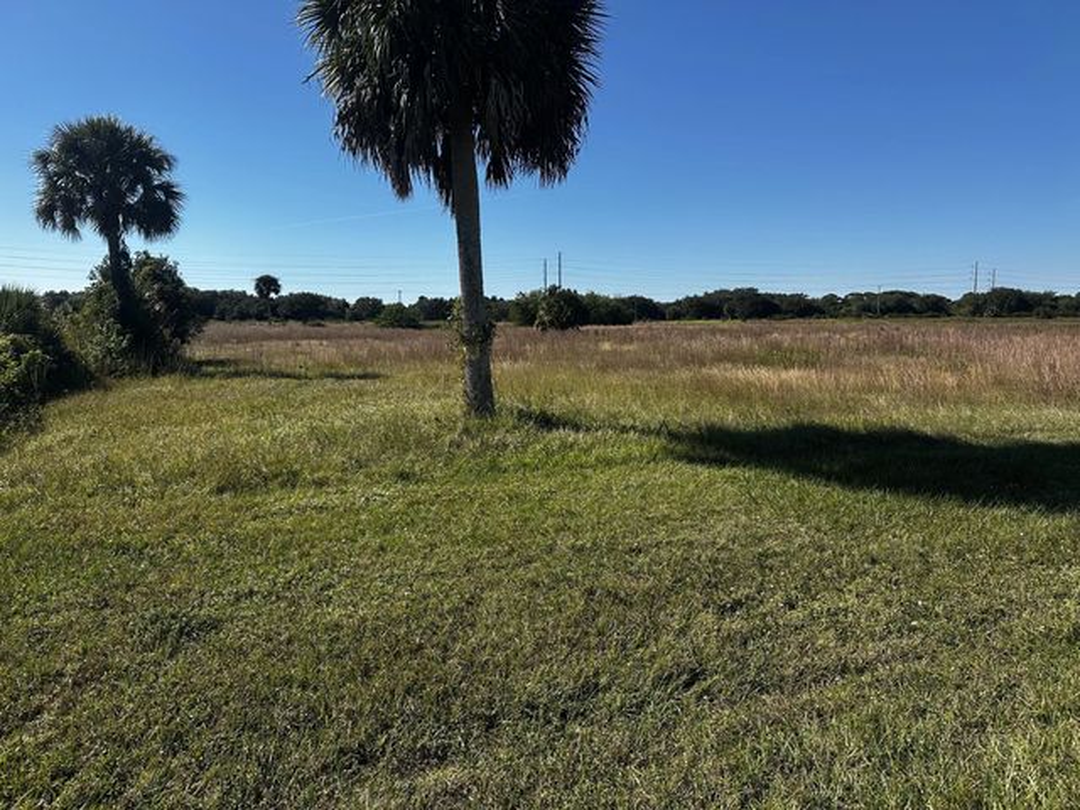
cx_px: 540
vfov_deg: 56.8
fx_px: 749
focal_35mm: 24
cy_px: 405
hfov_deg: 71.6
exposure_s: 1/4545
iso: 80
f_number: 1.78
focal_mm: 6.86
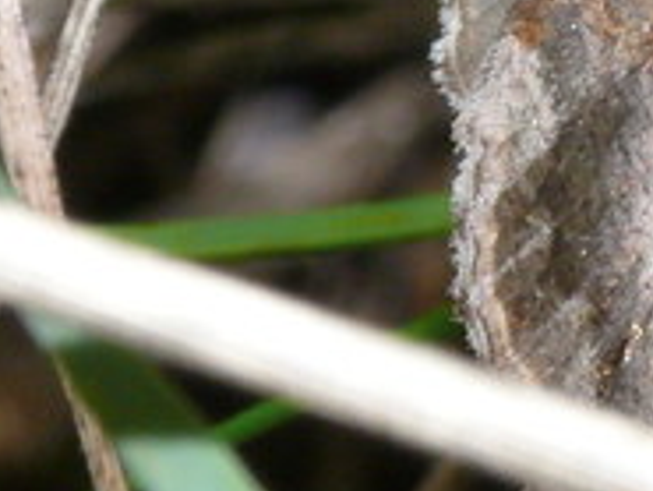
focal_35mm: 604
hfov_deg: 3.3
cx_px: 704
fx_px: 11401
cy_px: -321
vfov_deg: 2.5
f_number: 11
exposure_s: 1/640
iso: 200
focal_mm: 27.7
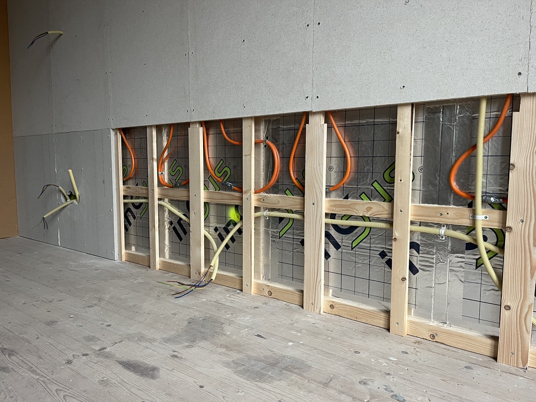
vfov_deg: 53.1
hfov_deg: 67.3
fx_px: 403
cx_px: 268
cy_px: 201
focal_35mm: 26
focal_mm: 5.1
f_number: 1.6
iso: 125
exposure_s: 1/75
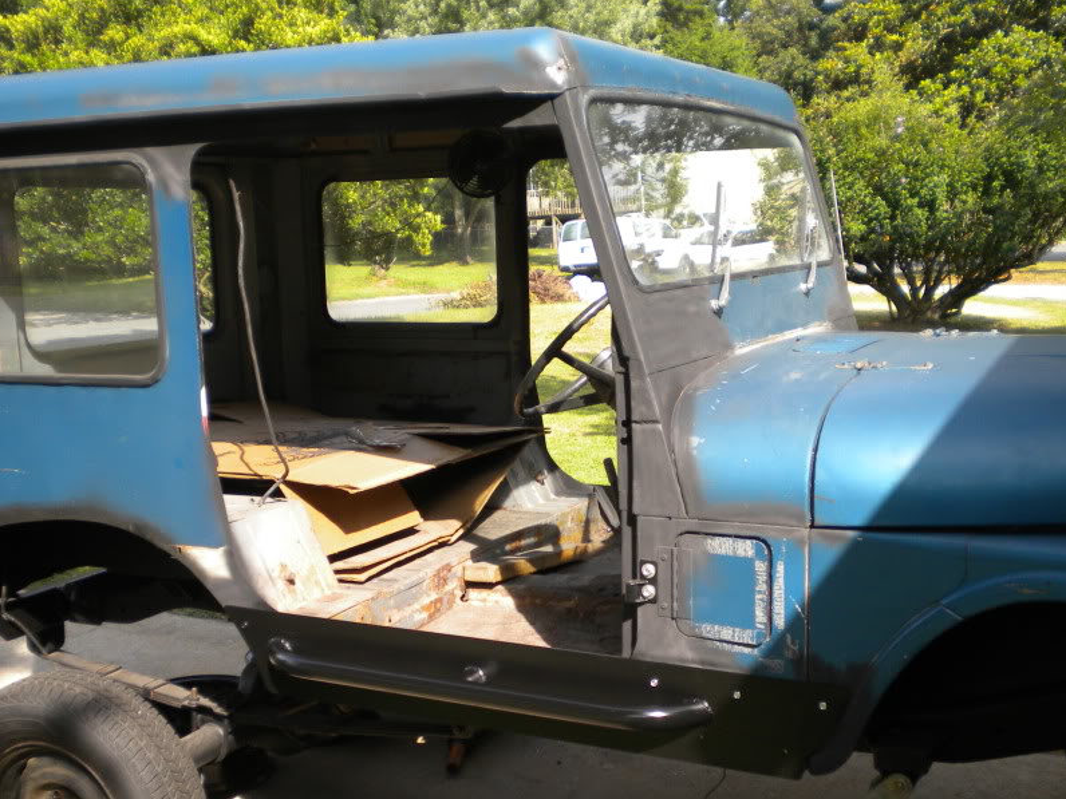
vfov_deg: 32.0
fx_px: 1386
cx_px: 514
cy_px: 501
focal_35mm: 45
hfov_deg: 42.1
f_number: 3.1
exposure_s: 1/452
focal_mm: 6.3
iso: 105
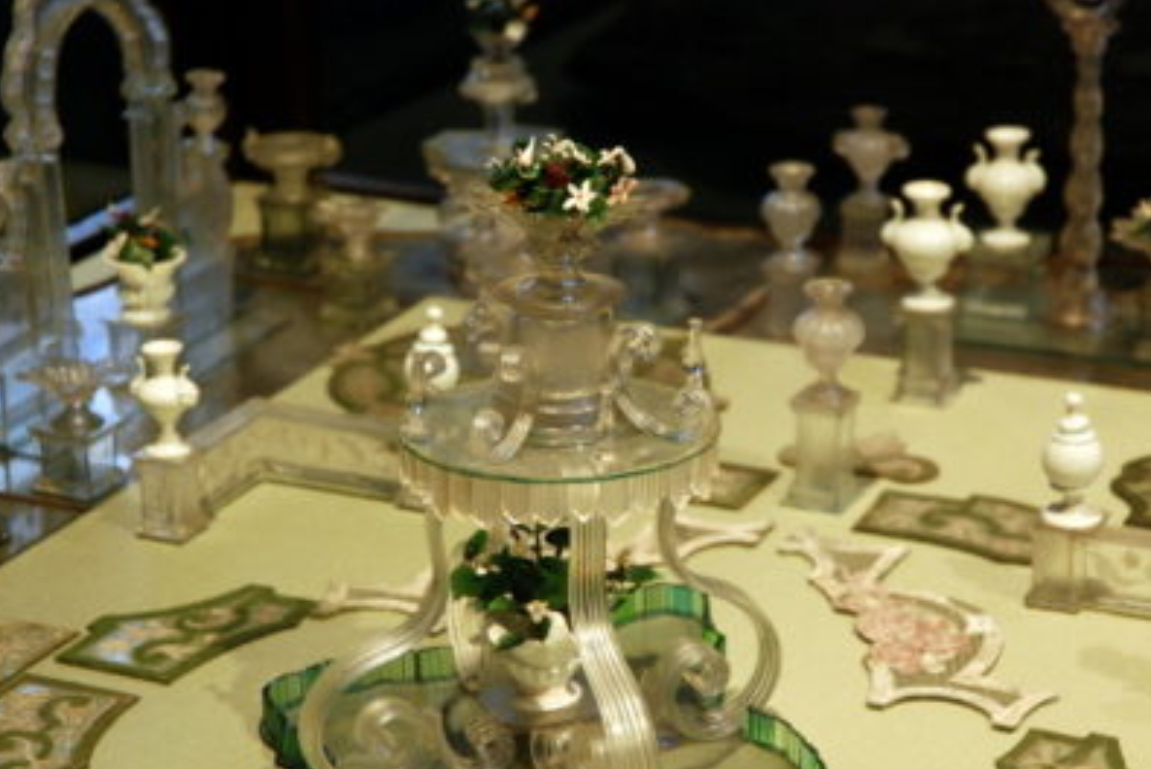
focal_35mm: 114
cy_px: 482
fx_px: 3647
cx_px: 545
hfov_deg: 17.9
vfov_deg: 12.0
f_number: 4.5
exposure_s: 1/40
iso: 800
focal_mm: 60
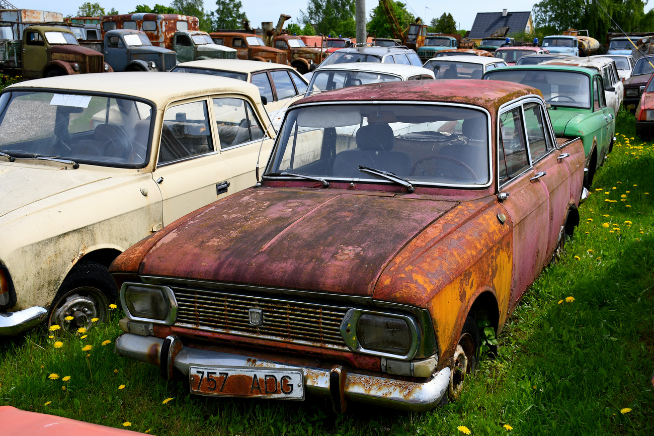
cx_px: 327
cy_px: 218
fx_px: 709
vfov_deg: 34.2
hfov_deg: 49.5
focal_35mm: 39
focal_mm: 26
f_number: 6.3
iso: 200
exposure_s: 1/800
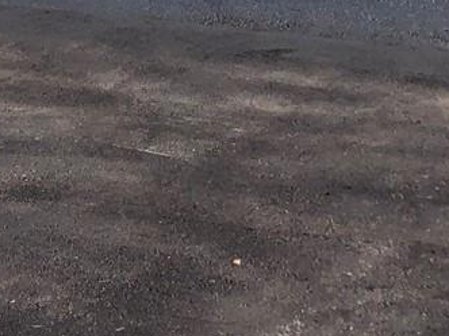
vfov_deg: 10.6
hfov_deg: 12.1
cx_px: -576
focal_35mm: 135
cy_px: -175
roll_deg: +1.3
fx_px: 1751
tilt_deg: -4.2
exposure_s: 1/1171
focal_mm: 3.99
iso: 20
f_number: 1.8
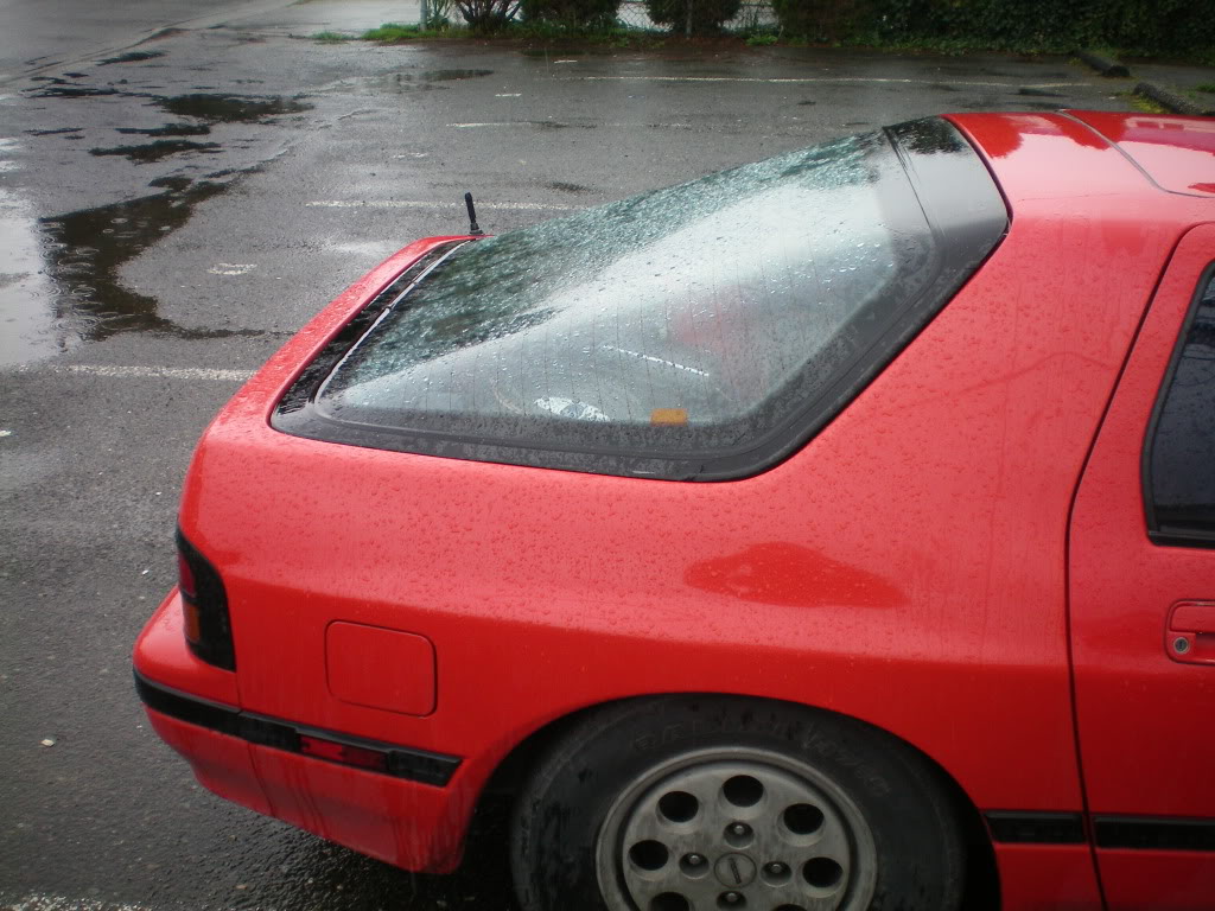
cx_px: 608
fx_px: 1334
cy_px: 456
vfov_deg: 37.7
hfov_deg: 49.0
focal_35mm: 38
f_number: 3.1
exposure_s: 1/250
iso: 64
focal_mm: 6.3
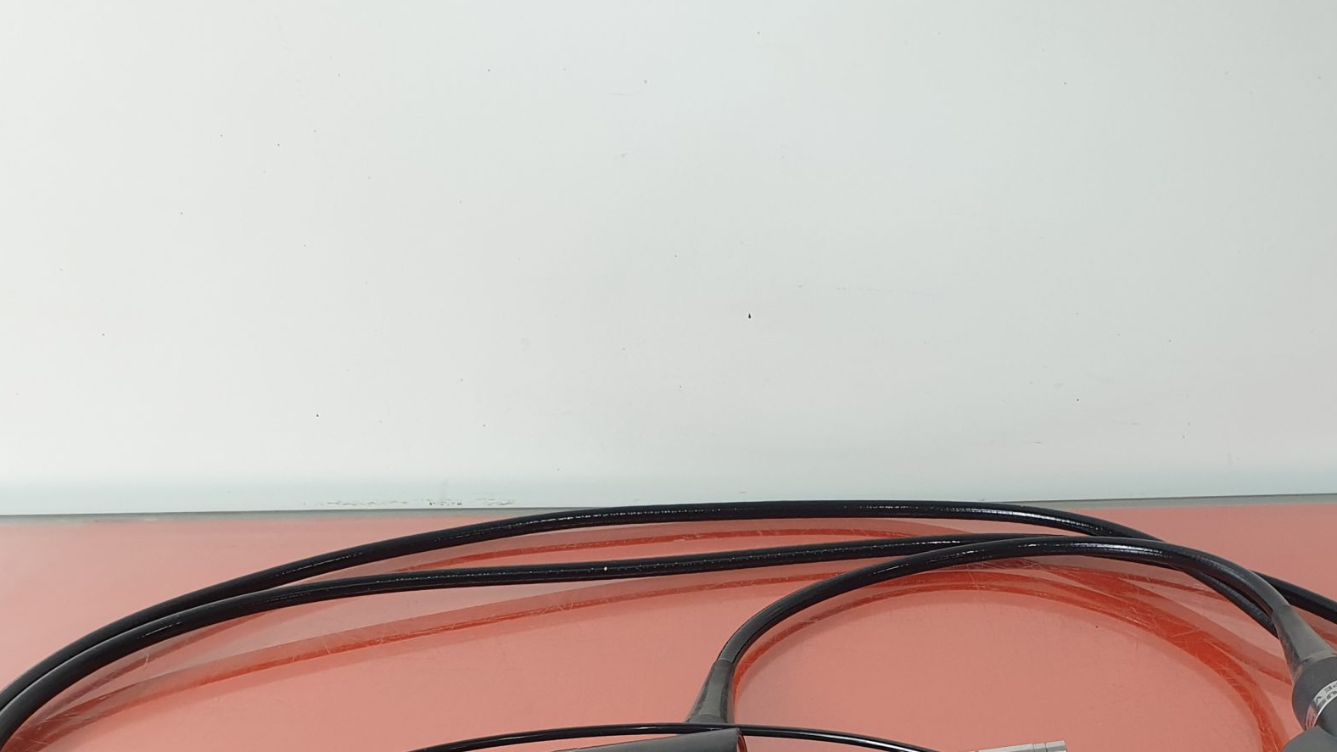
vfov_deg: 25.0
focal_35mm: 46
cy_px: 710
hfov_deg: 43.9
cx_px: 898
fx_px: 1631
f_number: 2.4
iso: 160
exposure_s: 1/50
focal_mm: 4.3
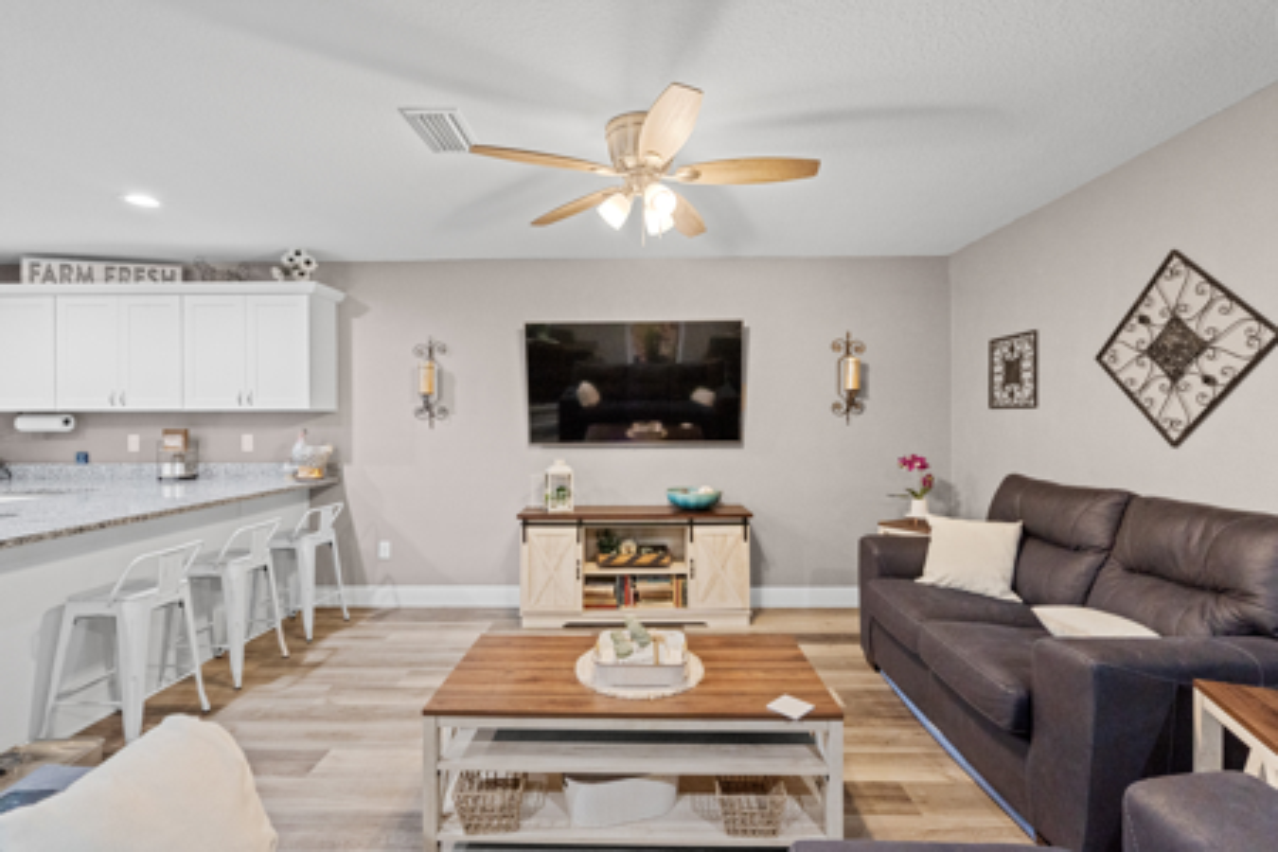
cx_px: 639
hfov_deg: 96.7
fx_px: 568
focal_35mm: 16
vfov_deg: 73.7
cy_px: 426
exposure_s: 1/15
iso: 2500
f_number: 13
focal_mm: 16
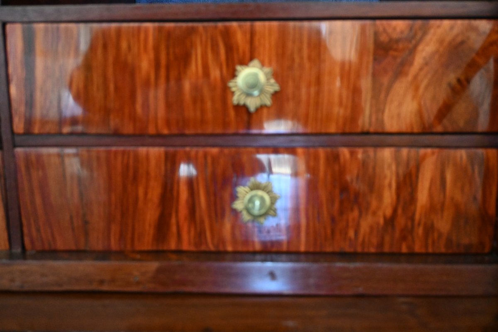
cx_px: 249
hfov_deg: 59.5
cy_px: 166
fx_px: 436
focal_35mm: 32
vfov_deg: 41.7
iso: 4500
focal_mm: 21
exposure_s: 1/125
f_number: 4
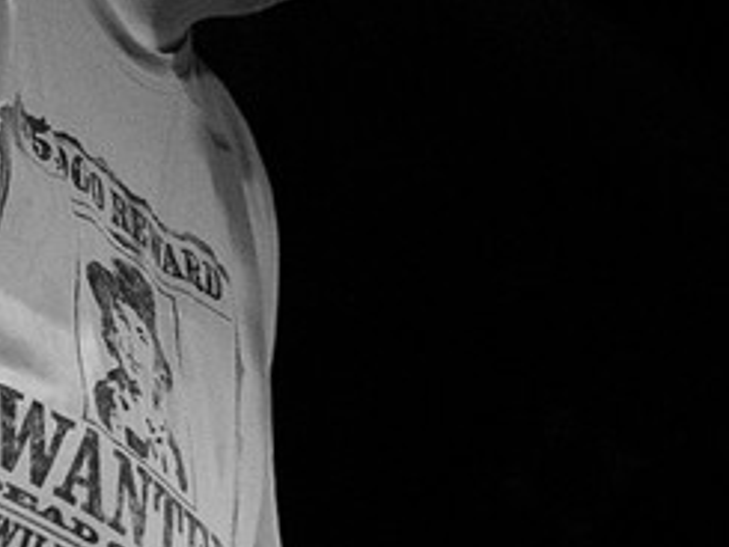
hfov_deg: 10.7
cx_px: 347
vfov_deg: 8.0
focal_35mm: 185
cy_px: 238
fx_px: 3898
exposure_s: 1/40
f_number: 2.8
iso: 800
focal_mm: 70
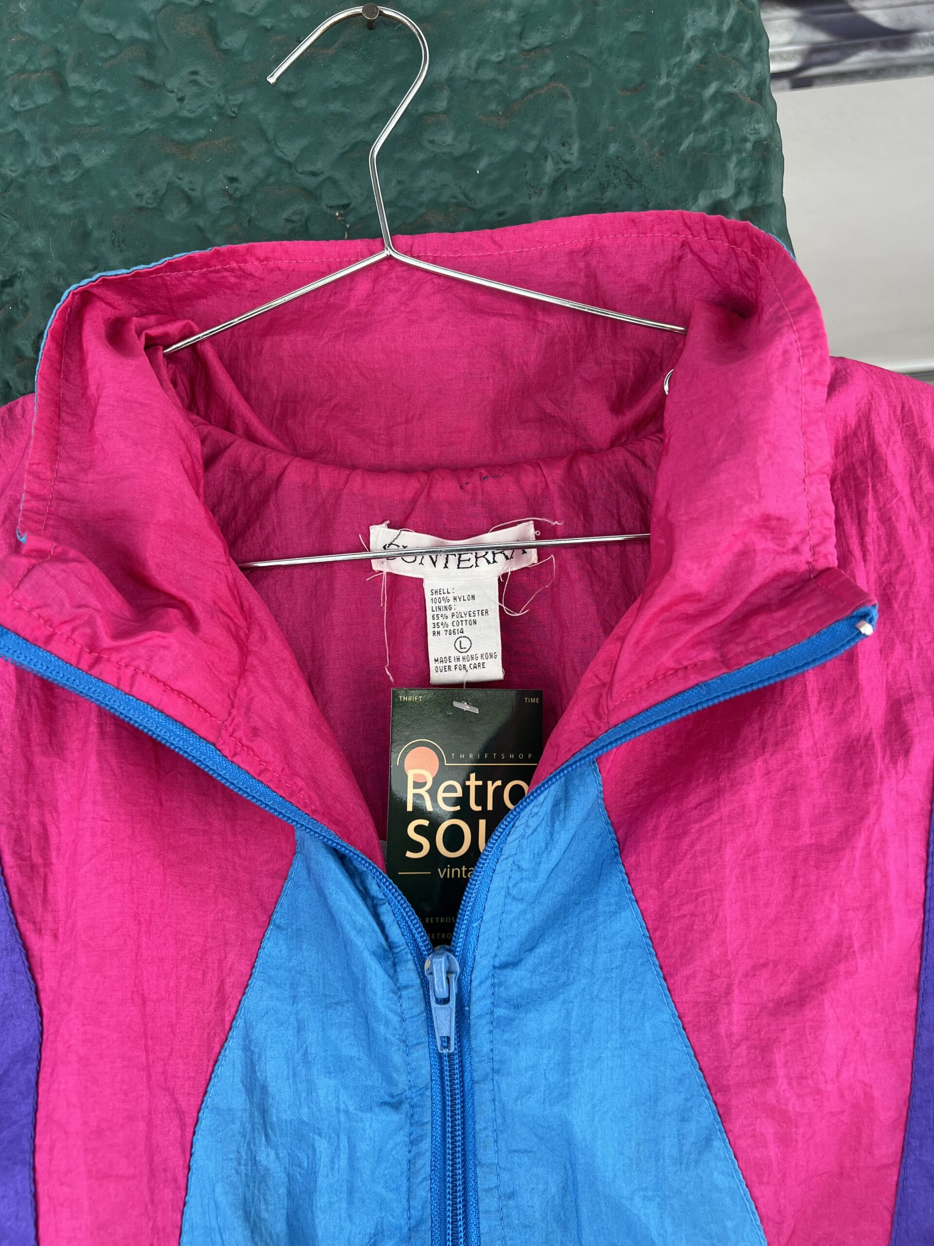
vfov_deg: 67.3
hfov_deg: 53.1
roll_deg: +4.2
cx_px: 467
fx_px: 935
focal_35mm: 26
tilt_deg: +7.6
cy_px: 623
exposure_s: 1/121
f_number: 1.5
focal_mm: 5.7
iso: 50
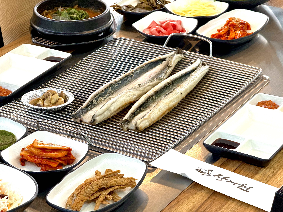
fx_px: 981
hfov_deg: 16.4
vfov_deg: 12.3
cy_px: 106
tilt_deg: -25.3
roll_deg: +0.5
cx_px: 142
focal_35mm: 120
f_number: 2.8
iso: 125
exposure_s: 1/60
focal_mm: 15.66
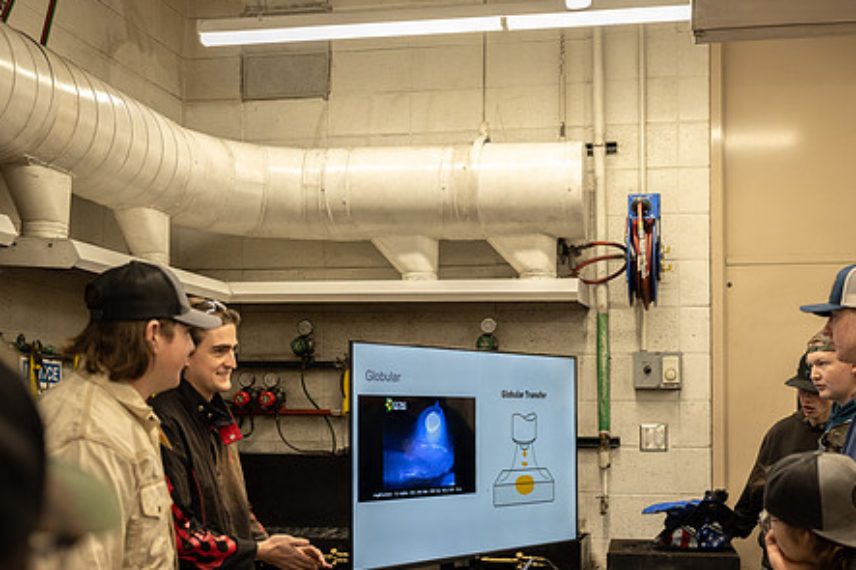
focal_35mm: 48
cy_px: 347
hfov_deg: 41.1
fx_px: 1141
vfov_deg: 28.0
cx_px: 448
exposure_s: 1/250
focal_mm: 34
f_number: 2.8
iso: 640
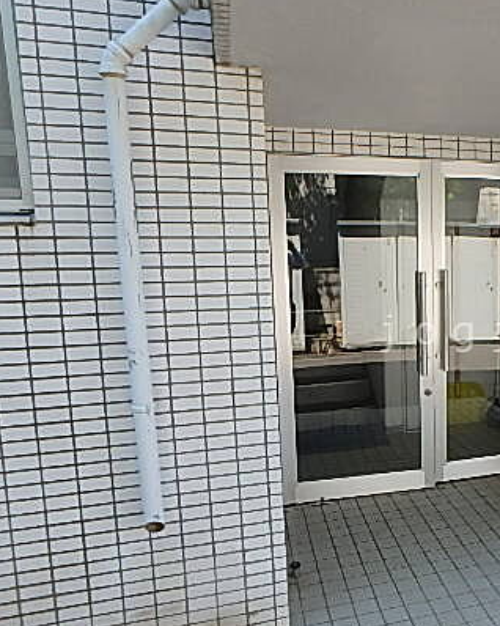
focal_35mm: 33
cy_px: 333
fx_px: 611
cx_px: 487
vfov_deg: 54.2
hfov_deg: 39.8
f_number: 3.5
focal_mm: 3.7
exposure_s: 1/200
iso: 125
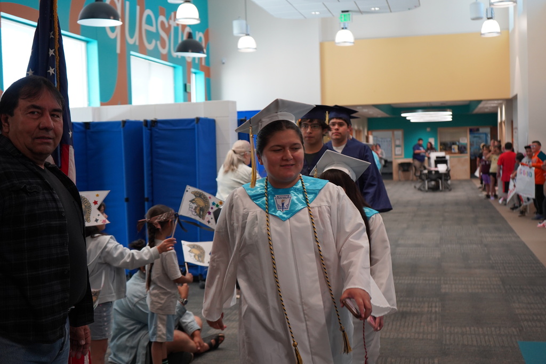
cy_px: 182
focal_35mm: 45
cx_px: 273
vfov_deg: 29.9
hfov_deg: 43.6
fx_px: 683
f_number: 4.5
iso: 1600
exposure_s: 1/160
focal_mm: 45
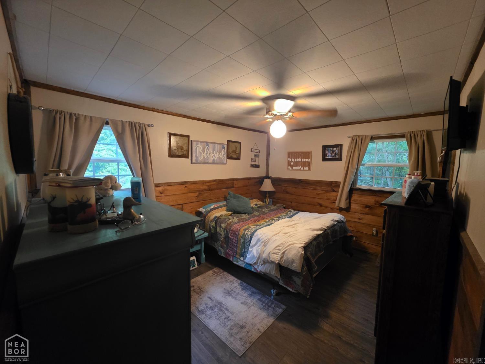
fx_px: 182
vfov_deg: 89.9
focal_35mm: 13
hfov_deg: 106.2
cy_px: 182
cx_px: 242
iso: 800
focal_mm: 2.2
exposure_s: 1/60
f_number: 1.9
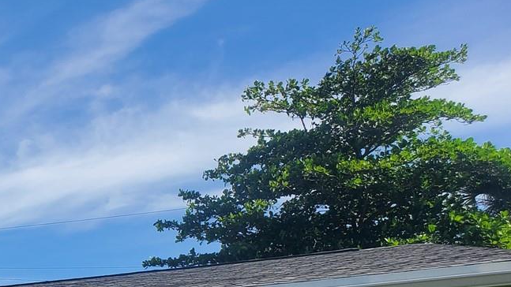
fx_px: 949
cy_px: 255
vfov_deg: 17.0
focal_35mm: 70
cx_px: -105
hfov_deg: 26.7
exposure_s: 1/1732
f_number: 2.4
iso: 50
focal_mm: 4.3
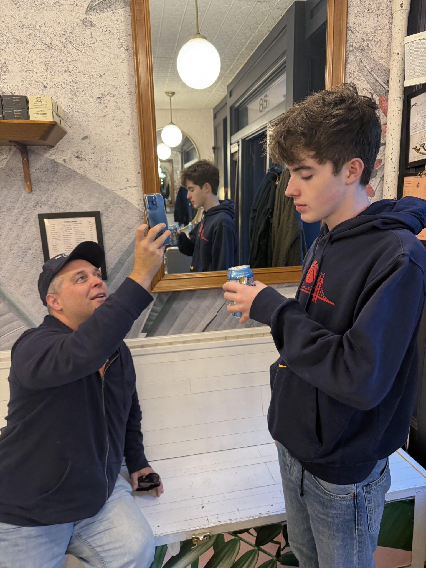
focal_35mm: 24
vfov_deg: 71.6
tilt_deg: -12.1
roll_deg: -0.1
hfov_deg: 56.8
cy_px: 284
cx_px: 213
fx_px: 394
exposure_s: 1/120
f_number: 1.78
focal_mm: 6.76
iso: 200
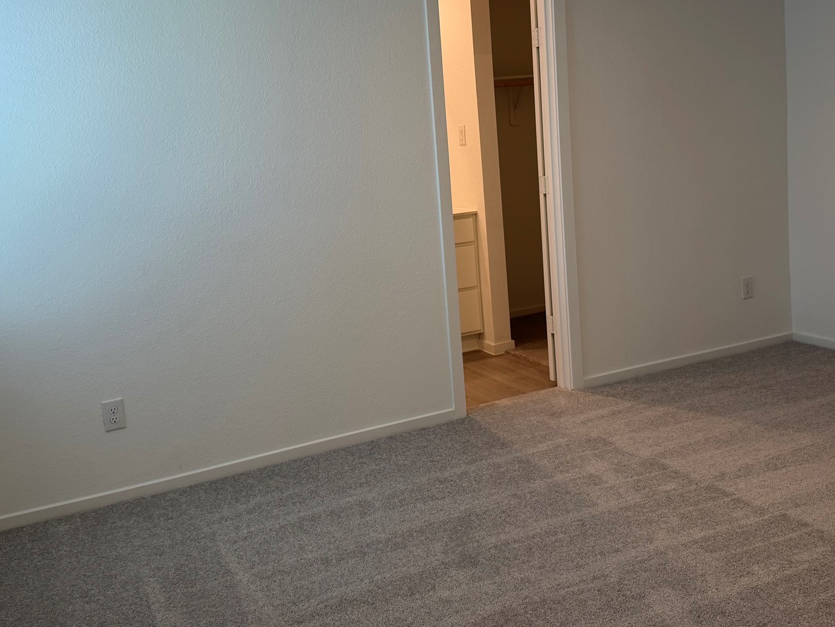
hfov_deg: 51.3
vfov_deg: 39.4
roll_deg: +4.4
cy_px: 241
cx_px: 425
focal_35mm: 36
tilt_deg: -7.3
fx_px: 868
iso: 125
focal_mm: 6.76
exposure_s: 1/121
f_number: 1.78
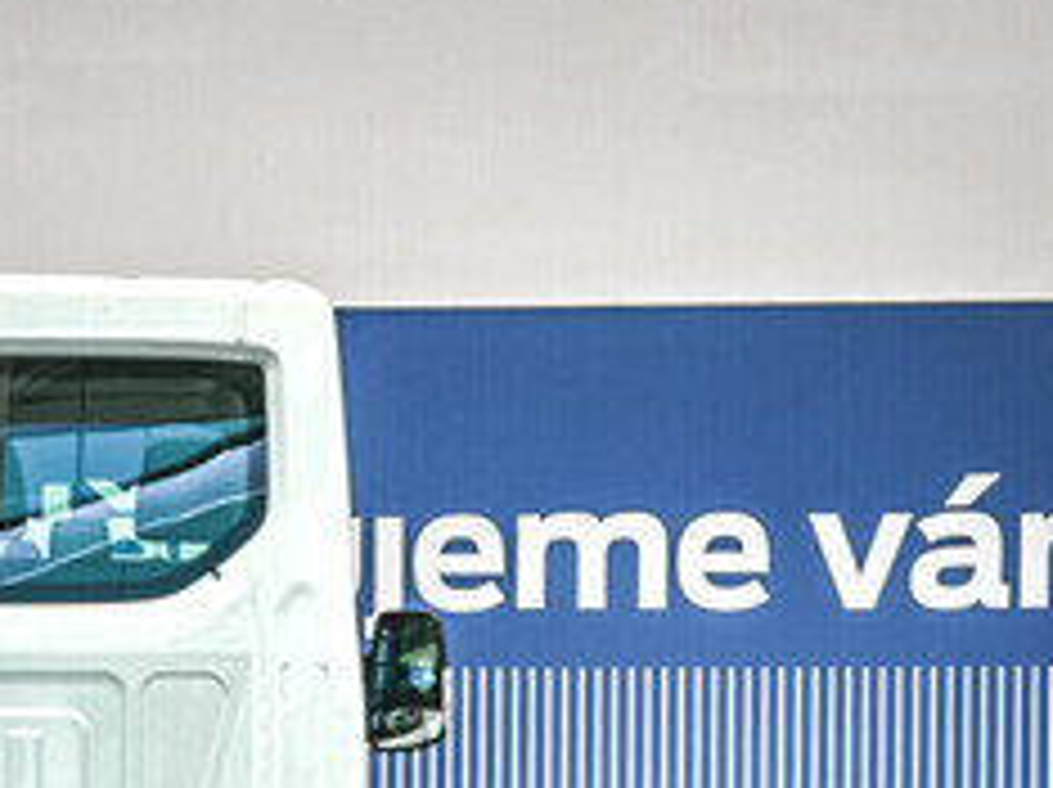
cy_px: 862
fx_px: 3434
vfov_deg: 12.8
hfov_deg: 16.9
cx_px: -99
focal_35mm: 113
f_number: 1.8
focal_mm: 6.86
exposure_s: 1/220
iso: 80
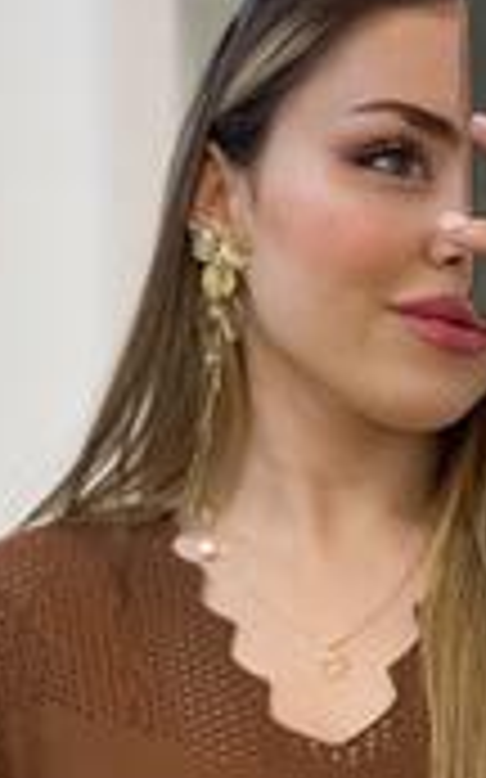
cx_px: 378
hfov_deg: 9.9
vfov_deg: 15.8
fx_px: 2800
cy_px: 555
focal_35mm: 132
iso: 100
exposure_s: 1/100
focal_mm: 6
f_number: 2
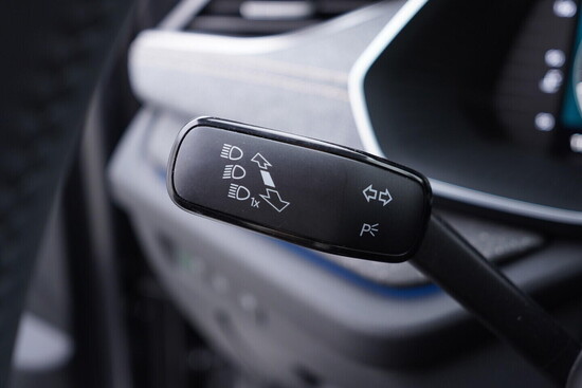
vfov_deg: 36.9
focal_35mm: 36
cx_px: 291
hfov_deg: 53.1
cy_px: 194
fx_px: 582
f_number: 2.8
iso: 200
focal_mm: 24
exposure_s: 1/40
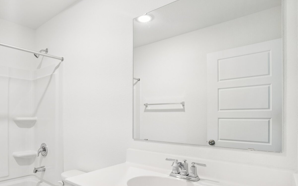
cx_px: 118
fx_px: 179
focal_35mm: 22
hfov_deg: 78.6
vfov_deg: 53.9
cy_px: 124
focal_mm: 16
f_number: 8
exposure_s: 1/15
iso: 400
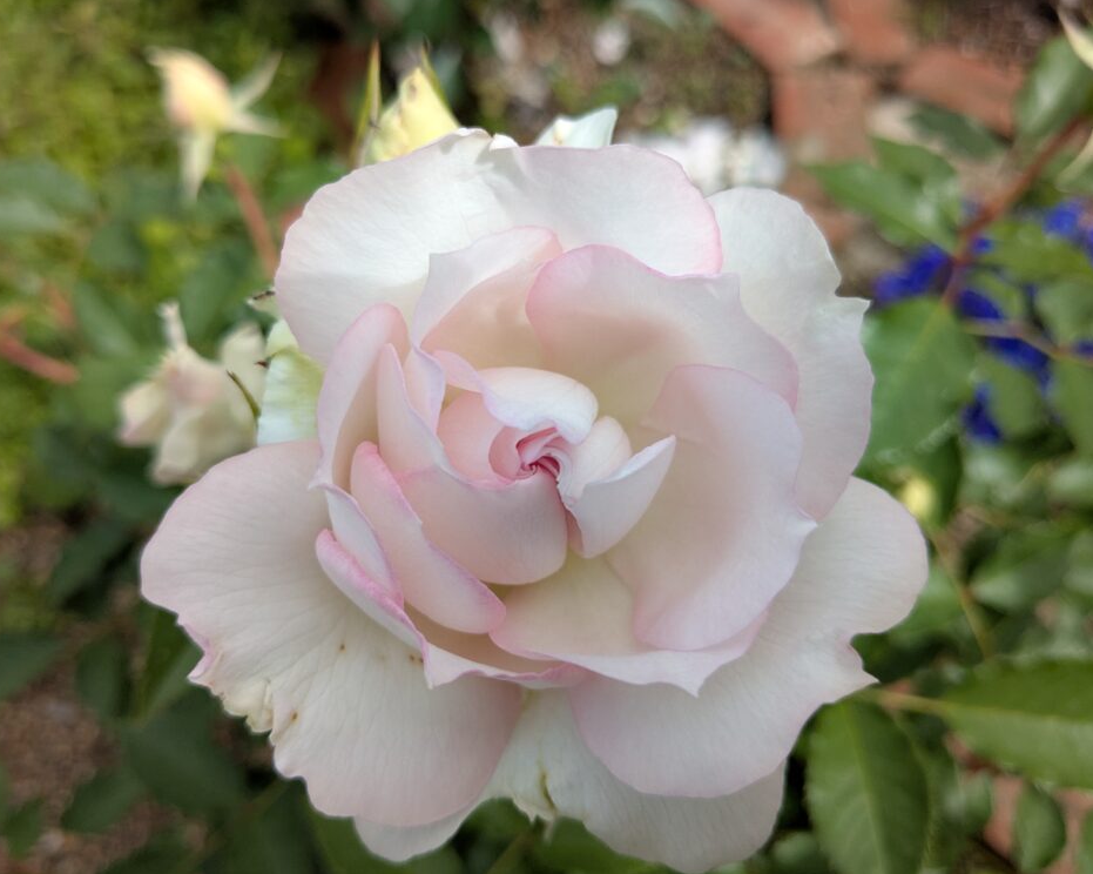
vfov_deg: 49.9
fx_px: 938
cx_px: 534
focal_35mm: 29
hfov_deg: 60.5
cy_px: 428
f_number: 1.73
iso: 66
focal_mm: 4.38
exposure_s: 1/3344
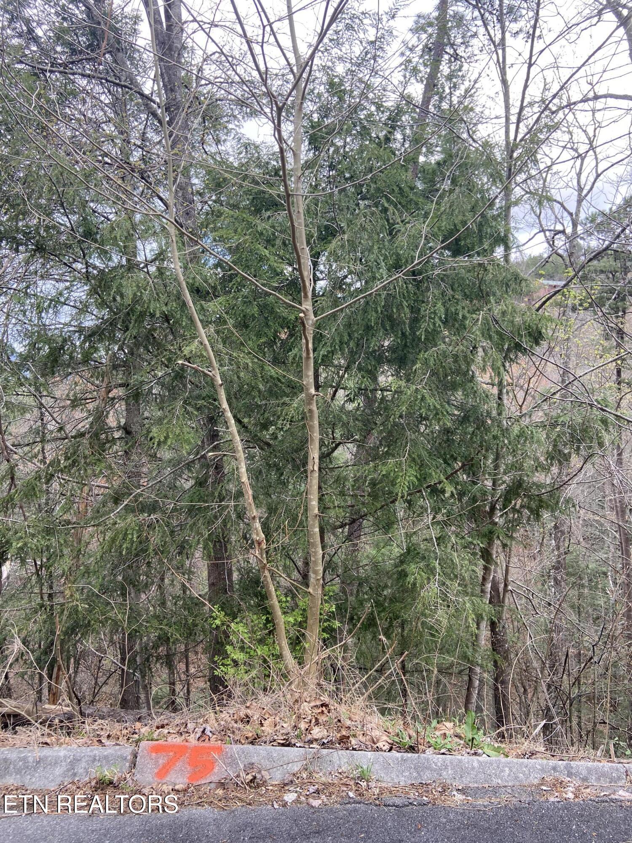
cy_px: 422
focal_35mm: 26
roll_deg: +1.1
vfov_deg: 67.3
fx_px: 633
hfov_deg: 53.1
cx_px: 316
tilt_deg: -1.8
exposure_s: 1/122
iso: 32
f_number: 1.8
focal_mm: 4.25
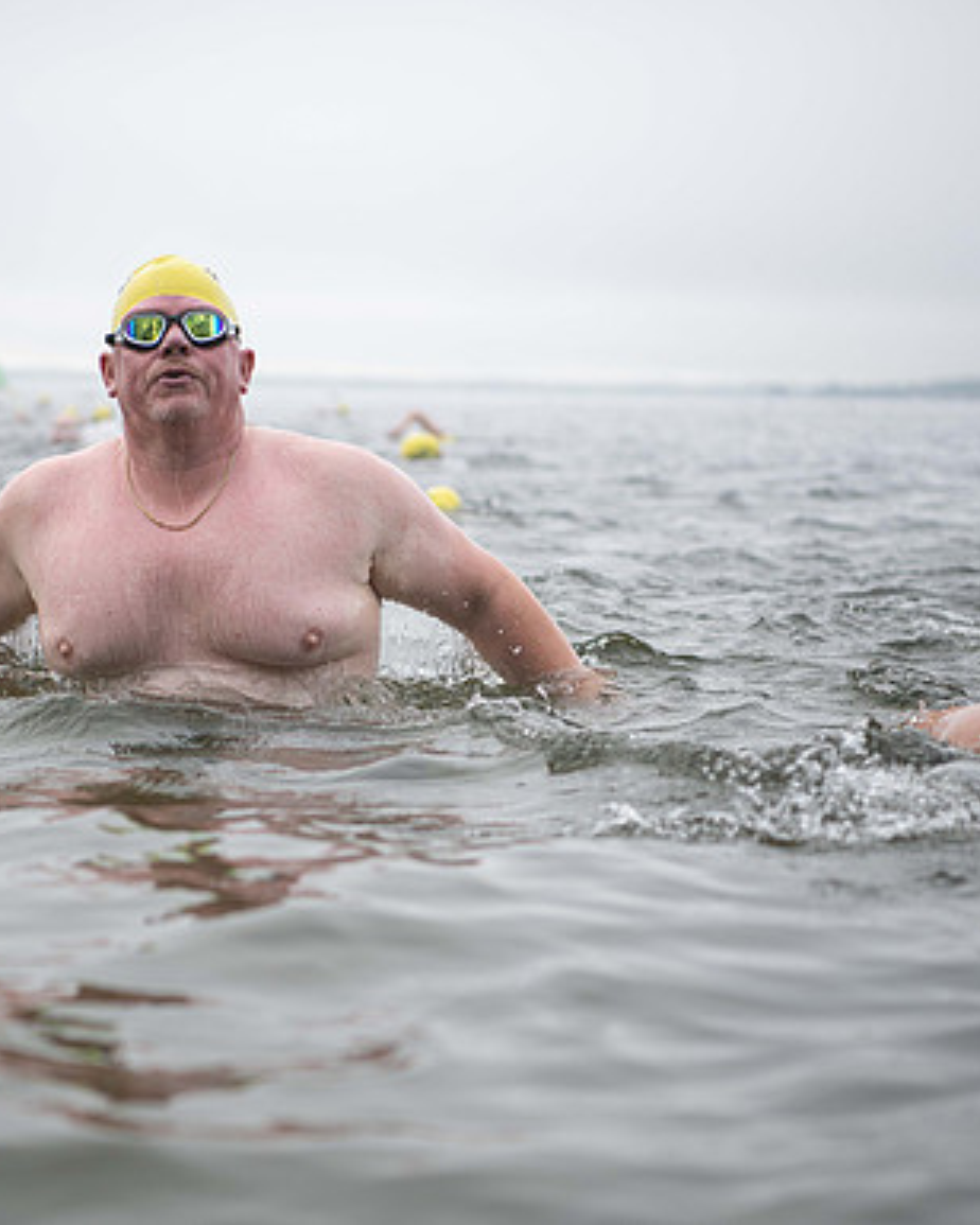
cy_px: 612
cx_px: 318
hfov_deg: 15.5
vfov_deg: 19.4
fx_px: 3589
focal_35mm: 99
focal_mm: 70
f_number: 3.2
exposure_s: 1/800
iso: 320
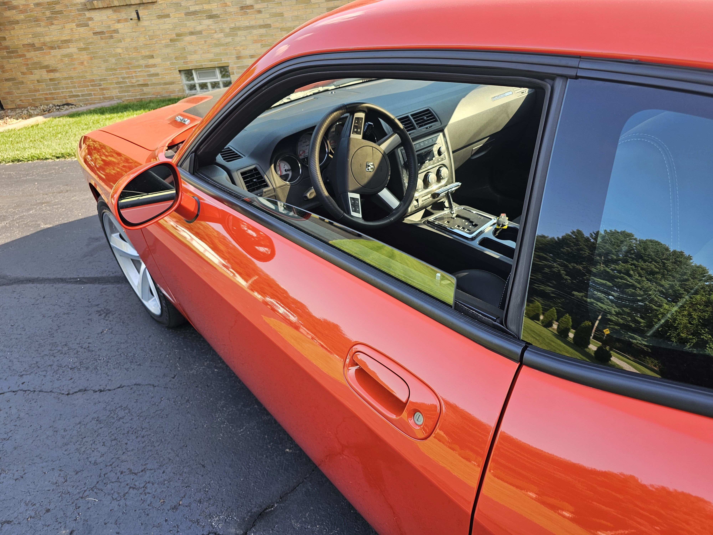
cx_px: 356
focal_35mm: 23
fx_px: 474
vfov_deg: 58.9
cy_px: 268
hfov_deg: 73.9
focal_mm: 6.3
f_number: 1.7
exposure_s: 1/207
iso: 40
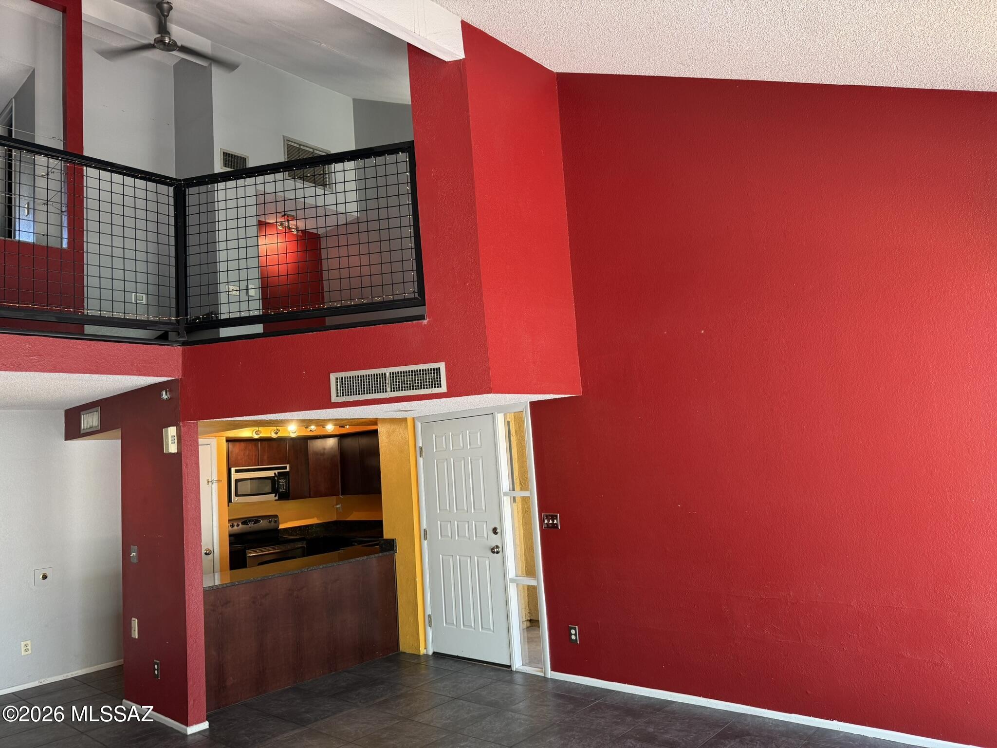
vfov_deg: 56.8
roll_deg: +4.2
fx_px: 691
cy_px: 374
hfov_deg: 71.6
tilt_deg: +7.3
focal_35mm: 24
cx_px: 498
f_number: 1.78
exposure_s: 1/60
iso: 160
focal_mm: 6.76
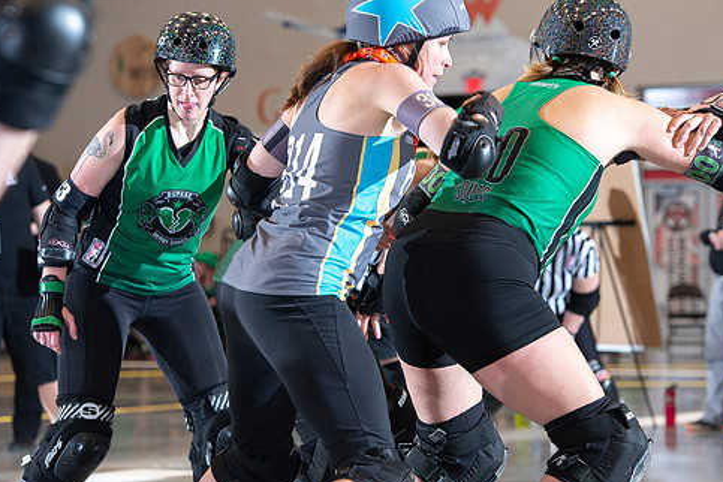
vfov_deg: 8.8
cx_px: 388
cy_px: 278
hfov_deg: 13.2
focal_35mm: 156
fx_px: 3133
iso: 640
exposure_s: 1/160
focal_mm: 130
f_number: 5.6
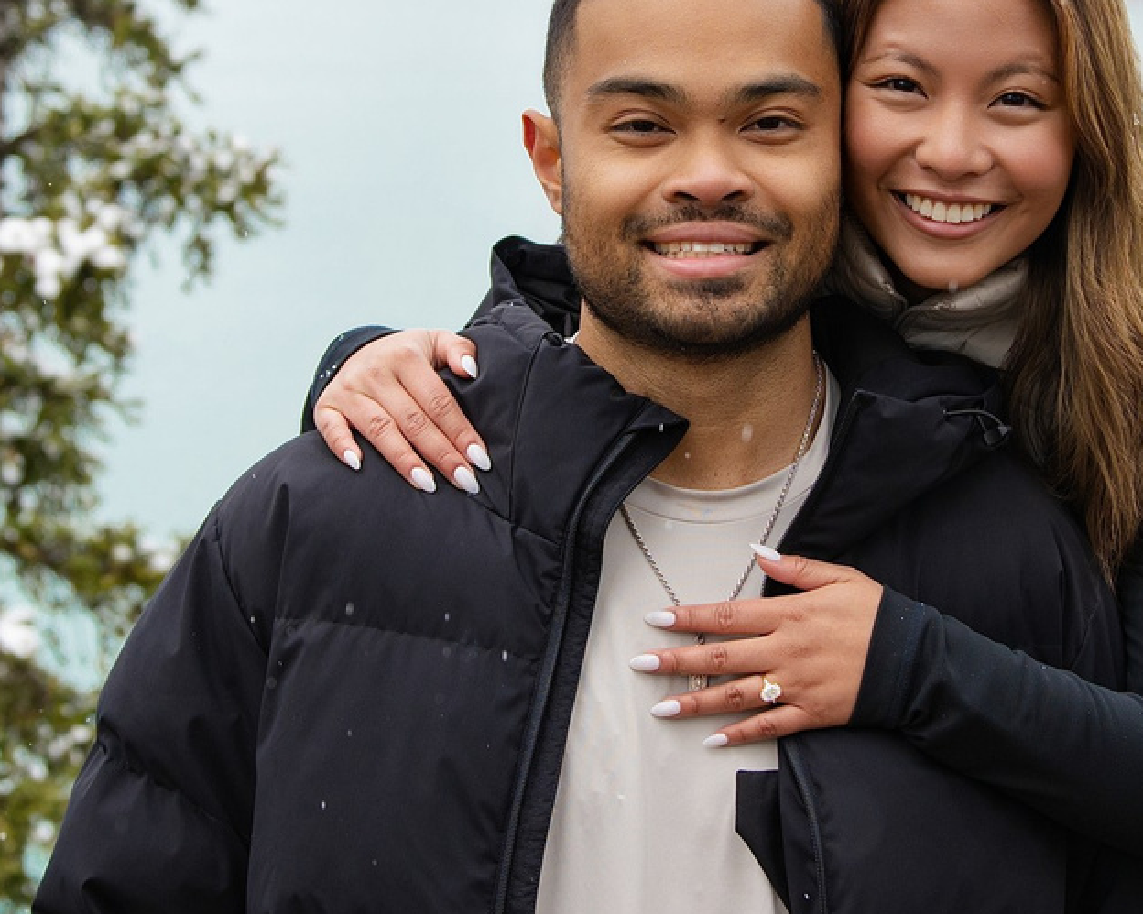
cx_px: 716
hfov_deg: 14.7
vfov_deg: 11.8
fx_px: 4431
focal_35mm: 131
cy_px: 243
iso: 100
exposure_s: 1/500
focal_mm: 34
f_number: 3.5
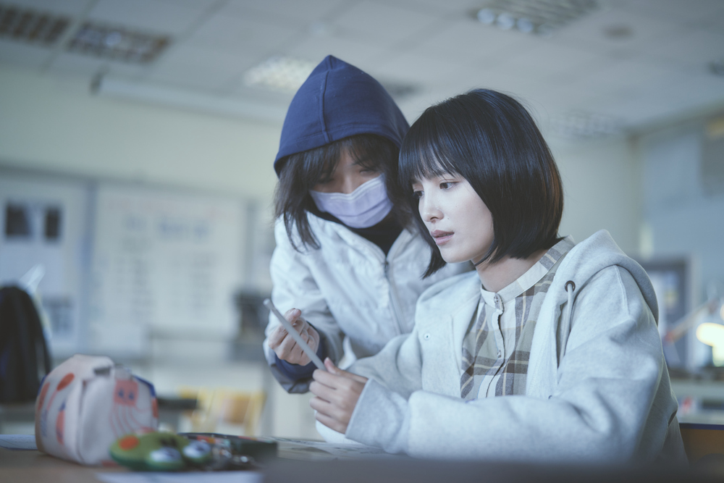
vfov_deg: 27.0
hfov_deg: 39.6
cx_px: 362
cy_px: 242
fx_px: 1006
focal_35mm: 50
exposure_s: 1/160
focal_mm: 50
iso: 250
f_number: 1.4
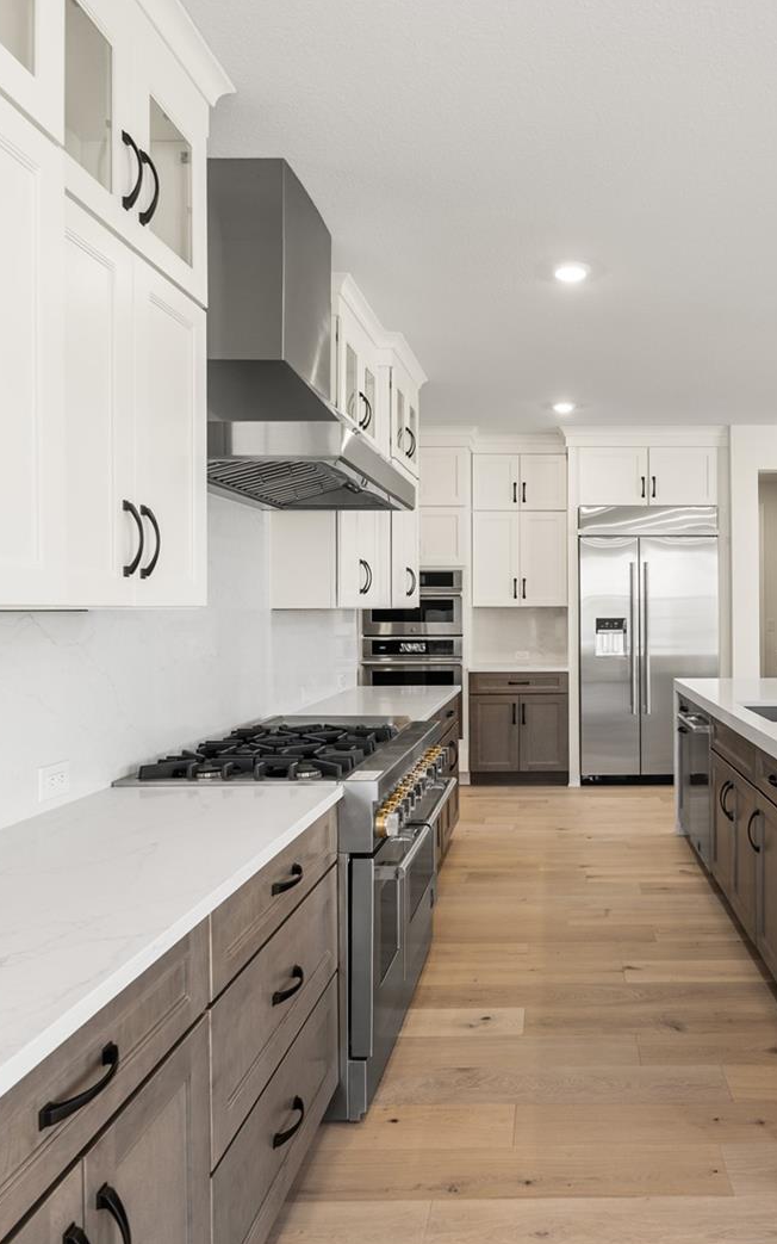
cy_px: 614
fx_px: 847
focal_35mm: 25
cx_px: 574
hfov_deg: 47.6
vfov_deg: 72.5
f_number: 8
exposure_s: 1/13
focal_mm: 16
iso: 400
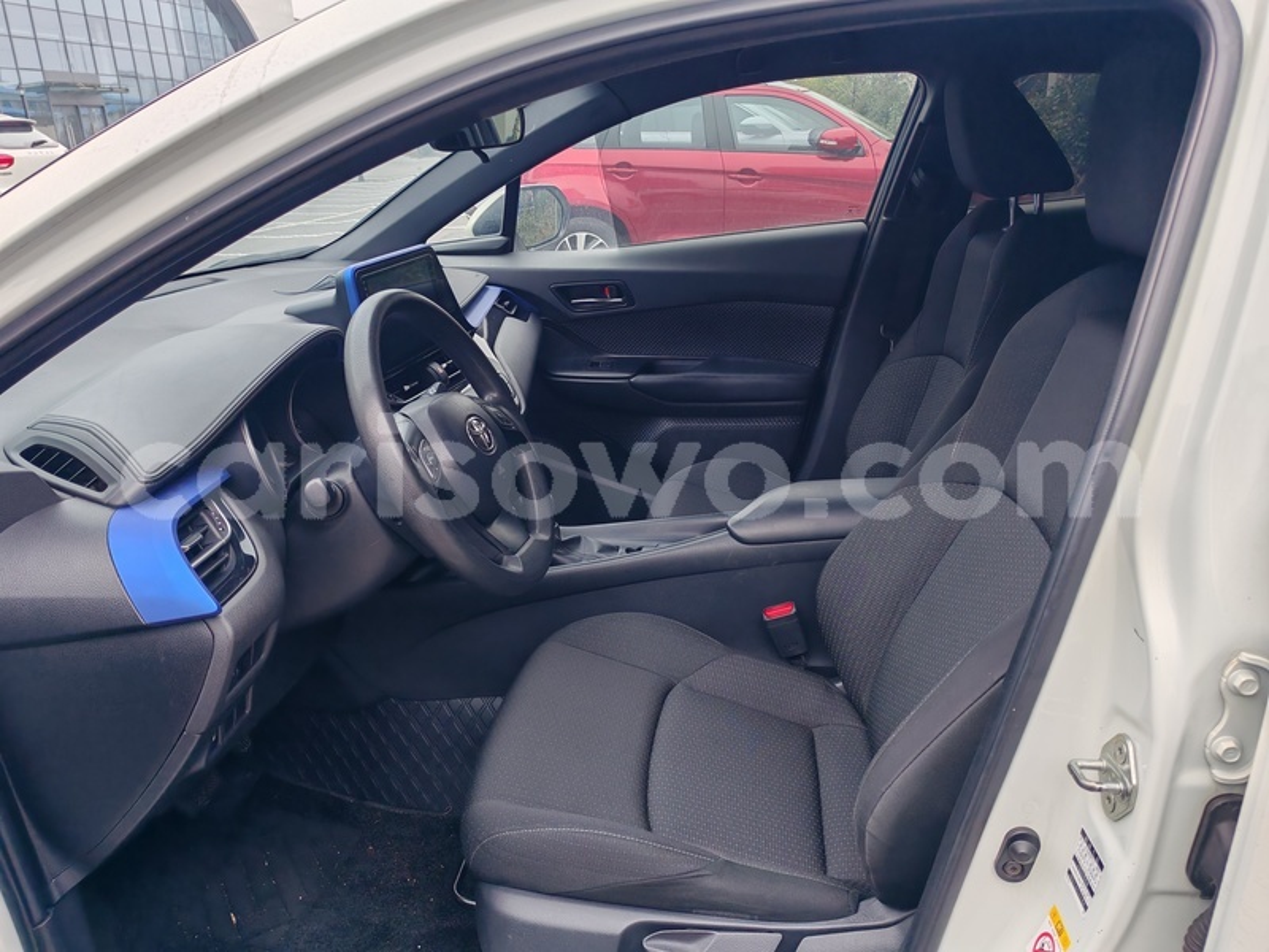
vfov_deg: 51.4
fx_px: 990
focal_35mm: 27
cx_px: 634
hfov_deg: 65.3
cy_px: 476
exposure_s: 1/230
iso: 50
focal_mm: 5.52
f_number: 1.95
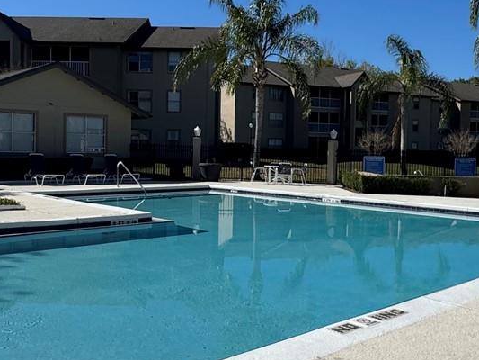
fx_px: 581
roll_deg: -0.7
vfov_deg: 34.4
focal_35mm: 42
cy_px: 178
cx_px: 239
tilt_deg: -3.2
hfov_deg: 44.8
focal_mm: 2.22
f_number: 2.2
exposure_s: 1/3546
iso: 50
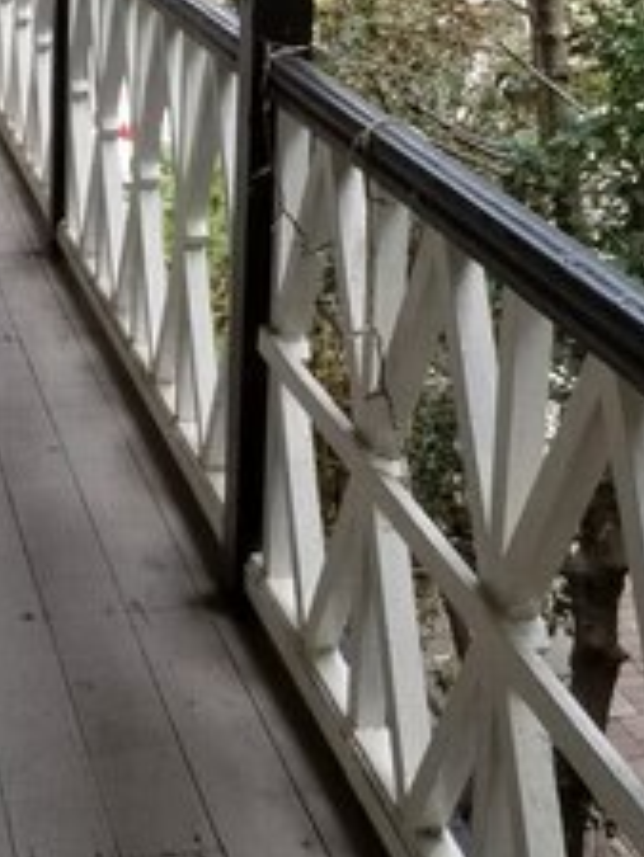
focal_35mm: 77
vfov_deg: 24.8
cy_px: 128
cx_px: 217
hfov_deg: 19.1
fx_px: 1908
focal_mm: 4.25
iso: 50
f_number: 1.7
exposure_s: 1/122
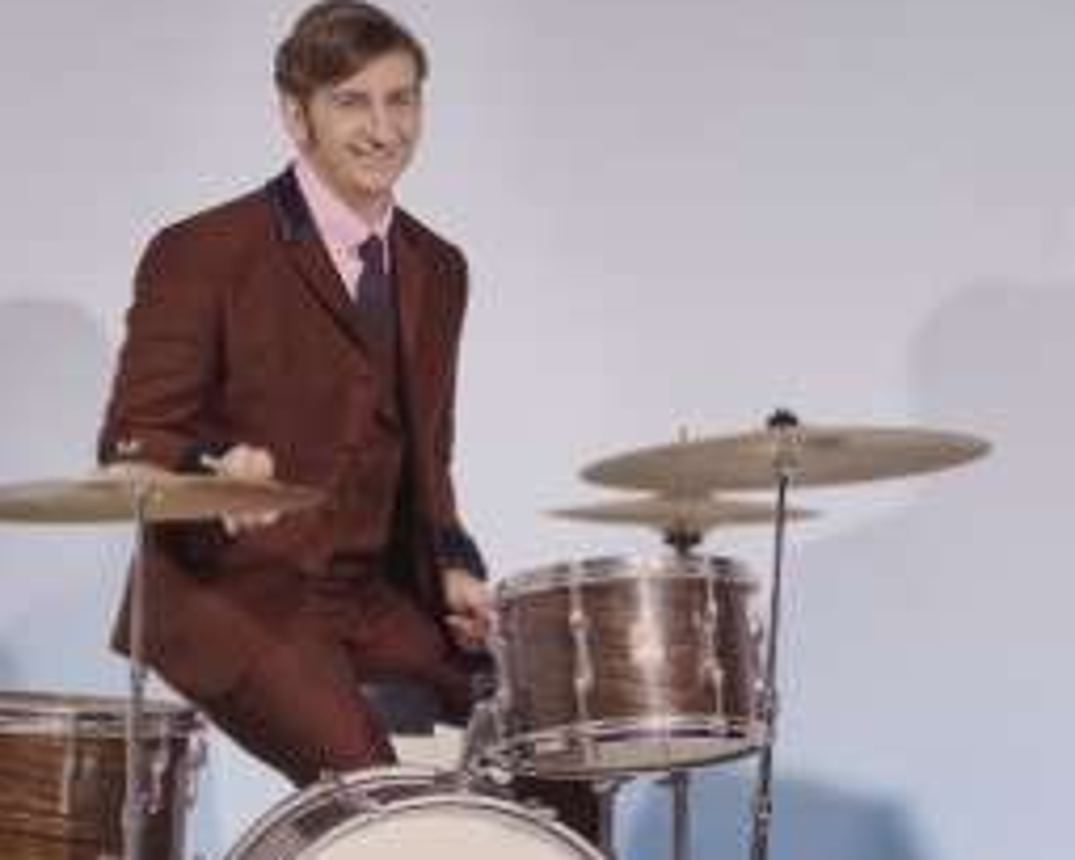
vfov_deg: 11.3
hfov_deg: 13.9
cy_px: 308
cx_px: 940
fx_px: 4359
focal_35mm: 137
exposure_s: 1/125
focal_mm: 45
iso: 200
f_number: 11
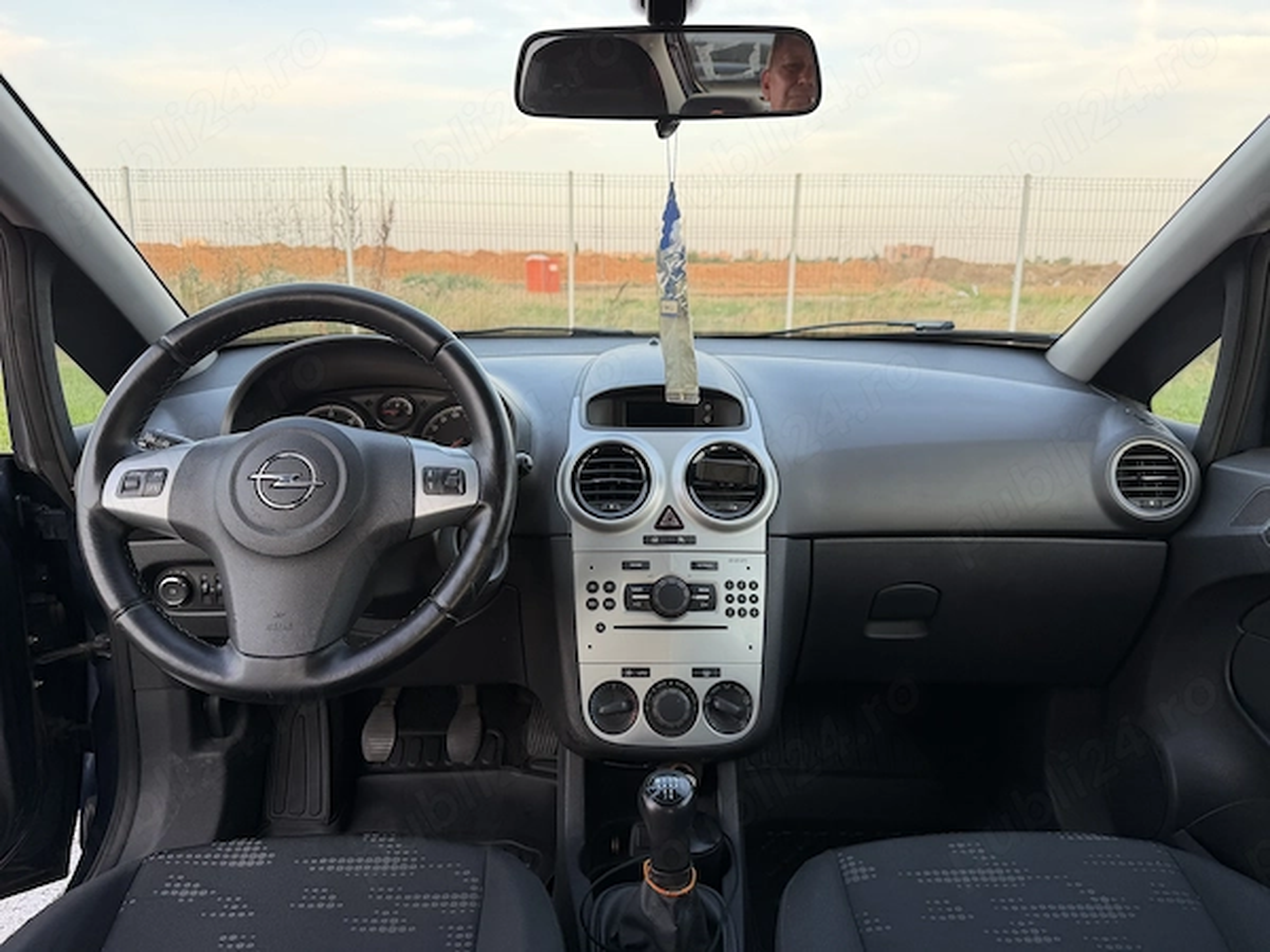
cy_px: 476
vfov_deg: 56.8
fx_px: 881
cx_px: 635
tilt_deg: -13.5
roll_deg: -0.2
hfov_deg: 71.6
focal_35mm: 24
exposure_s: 1/193
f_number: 1.78
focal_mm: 6.76
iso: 80
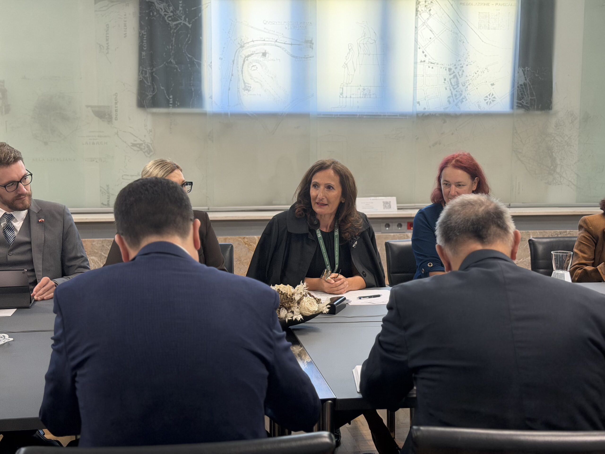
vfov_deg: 30.3
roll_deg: +0.2
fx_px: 839
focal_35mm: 48
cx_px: 302
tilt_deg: -6.2
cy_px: 227
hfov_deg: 39.7
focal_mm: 6.76
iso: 125
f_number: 1.78
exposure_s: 1/100
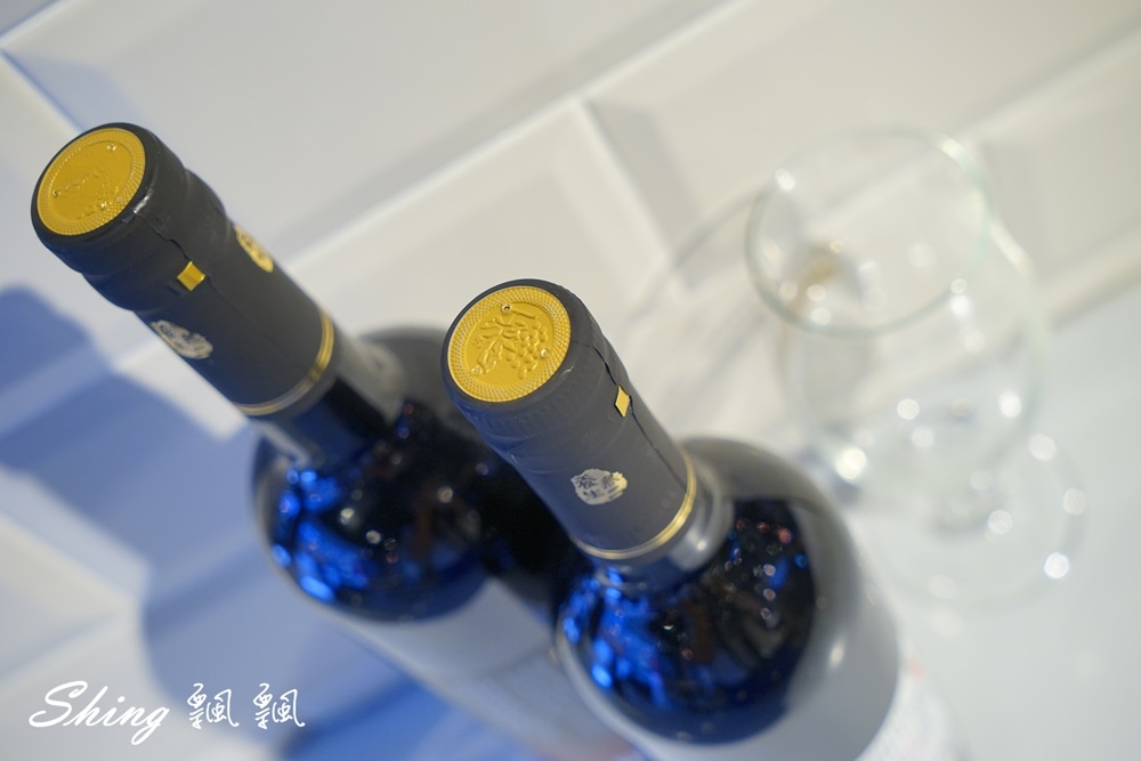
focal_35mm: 49
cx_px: 570
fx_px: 1553
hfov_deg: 40.3
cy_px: 380
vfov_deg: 27.5
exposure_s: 1/30
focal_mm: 49
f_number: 5.6
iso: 800
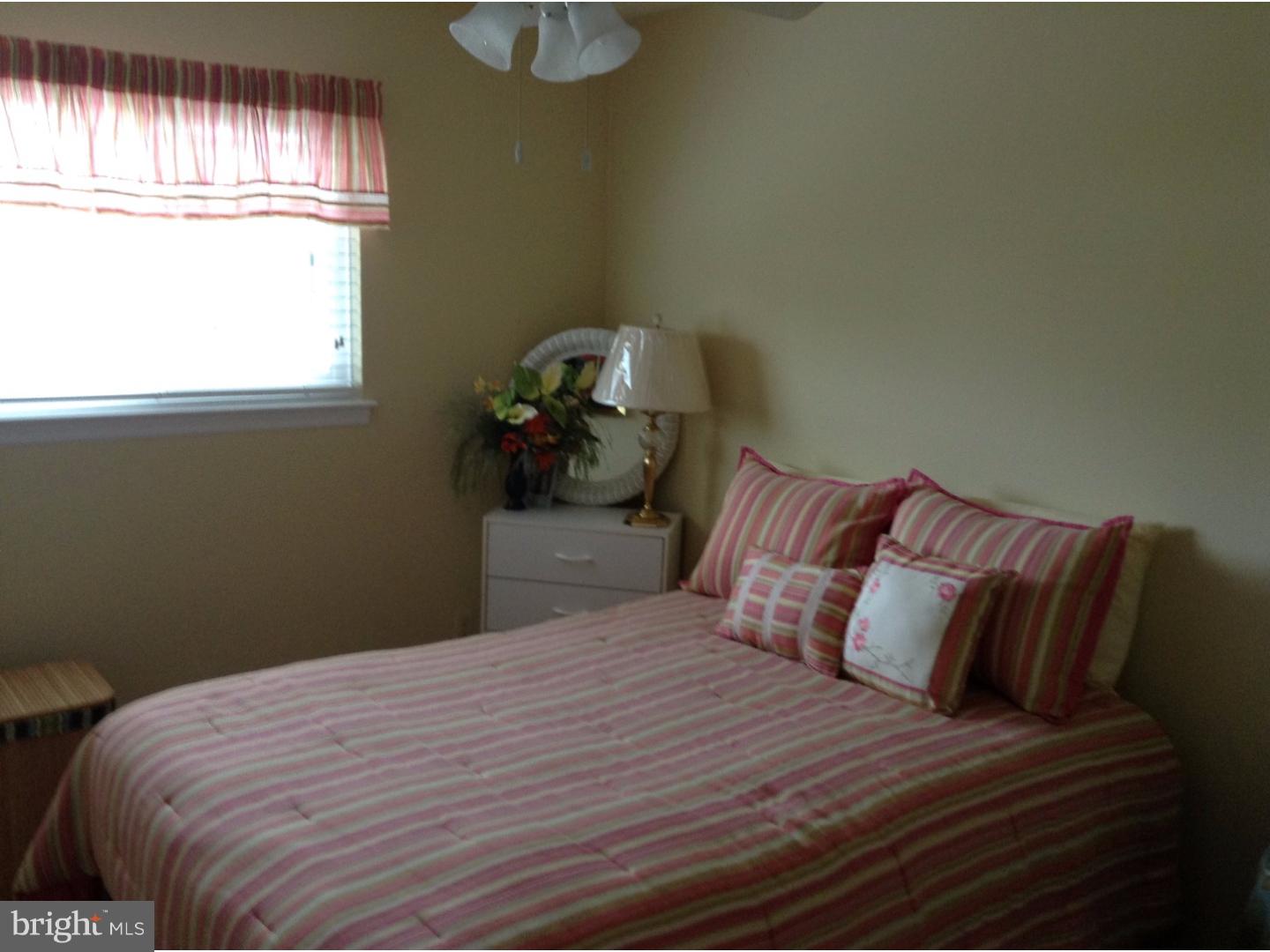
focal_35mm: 33
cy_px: 476
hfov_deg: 55.4
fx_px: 1211
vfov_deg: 42.9
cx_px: 635
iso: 80
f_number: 2.4
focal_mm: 3.3
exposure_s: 1/24
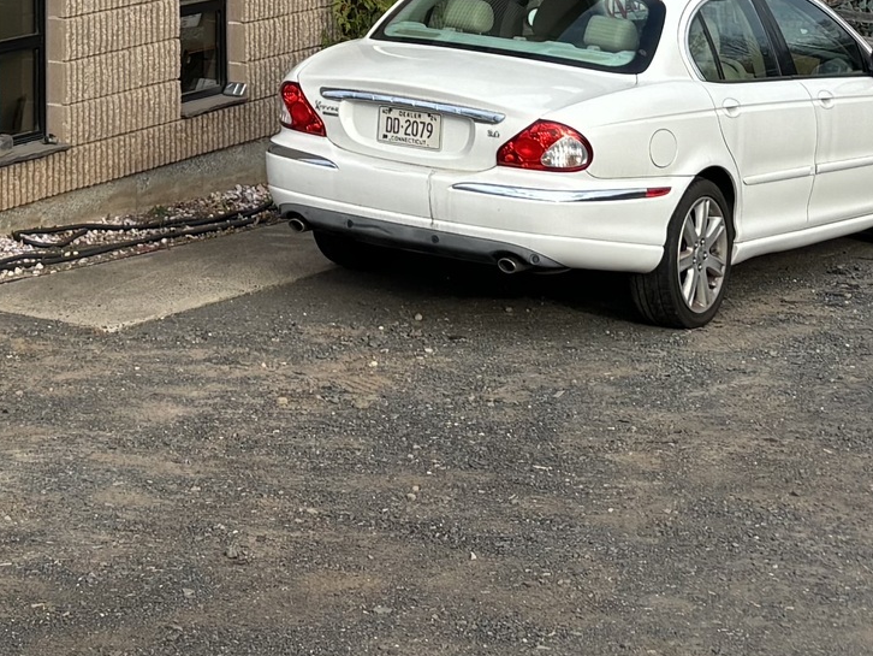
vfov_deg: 12.5
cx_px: 35
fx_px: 2775
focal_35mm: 110
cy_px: -451
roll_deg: -0.9
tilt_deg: +5.1
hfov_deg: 17.5
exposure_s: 1/1499
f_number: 1.6
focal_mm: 5.96
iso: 50
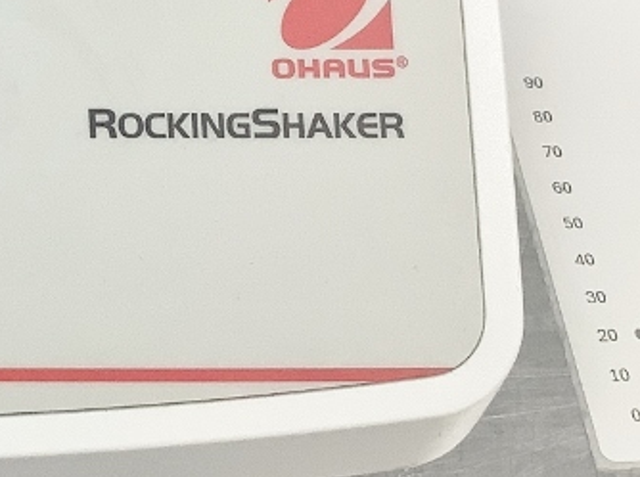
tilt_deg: -59.8
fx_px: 1753
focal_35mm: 95
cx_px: -331
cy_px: -6
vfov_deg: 15.2
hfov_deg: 18.3
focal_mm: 3.3
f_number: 2.4
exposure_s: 1/60
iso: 64
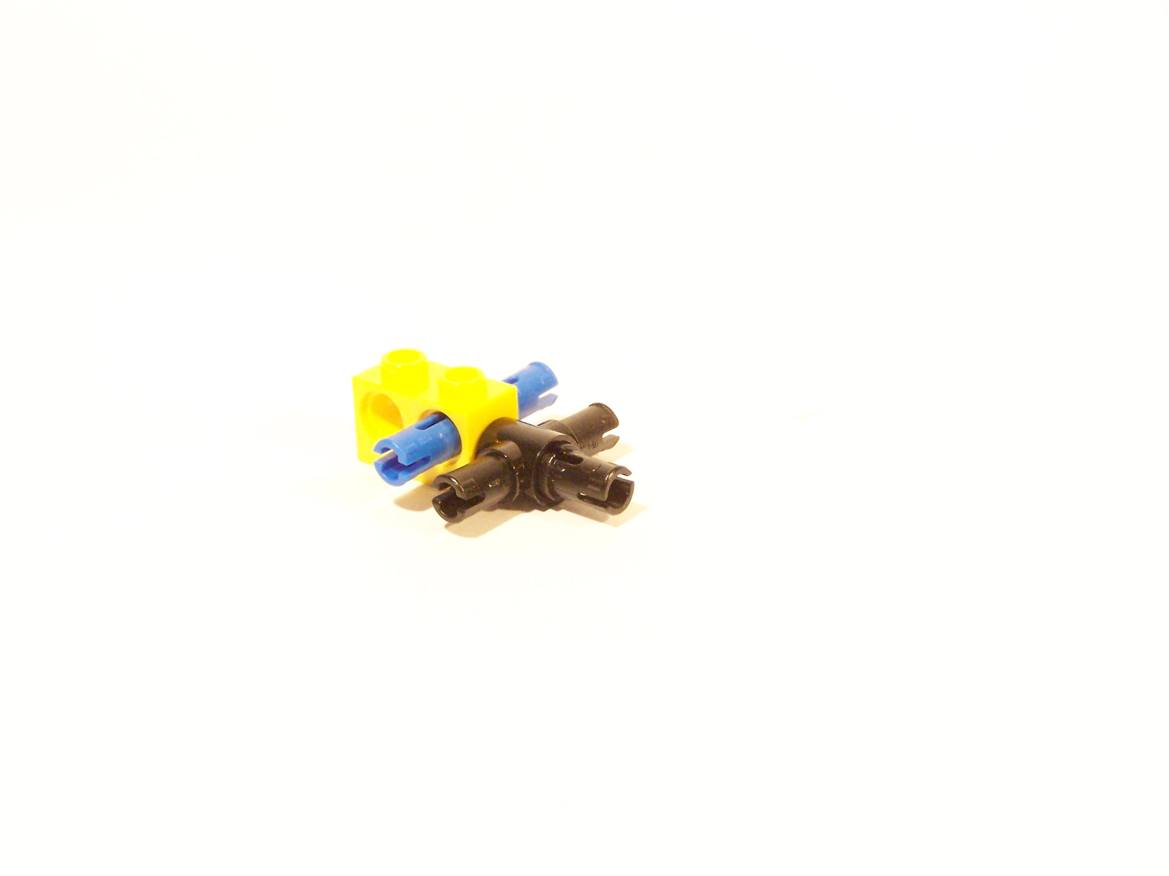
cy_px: 438
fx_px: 2533
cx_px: 584
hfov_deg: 26.0
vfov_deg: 19.6
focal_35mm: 75
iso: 400
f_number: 3.6
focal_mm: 12.4
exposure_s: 1/20
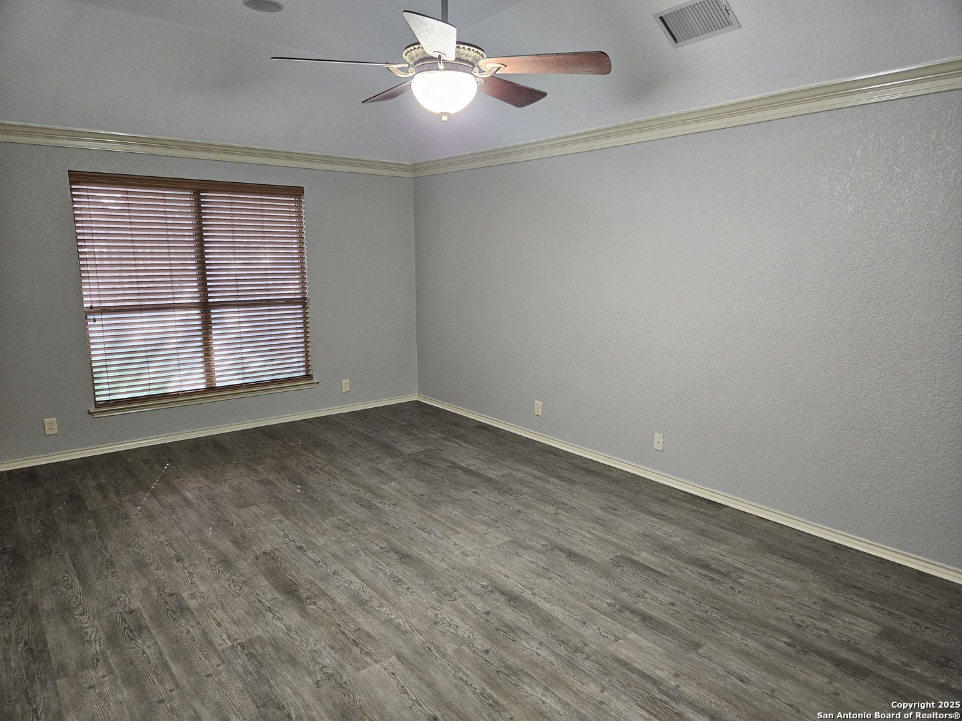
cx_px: 481
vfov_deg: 58.9
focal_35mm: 23
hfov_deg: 73.9
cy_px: 360
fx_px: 639
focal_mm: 5.4
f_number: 1.8
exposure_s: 1/60
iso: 640
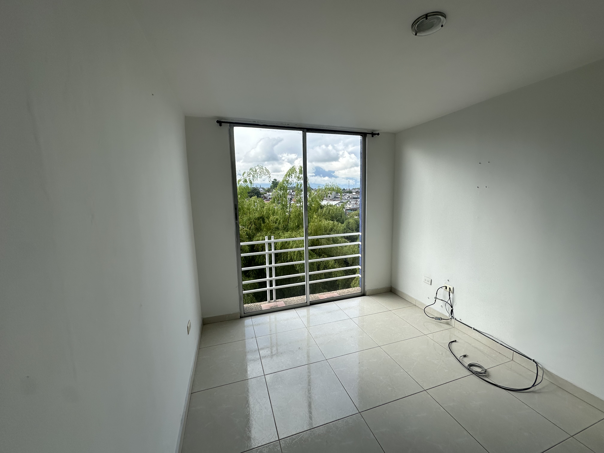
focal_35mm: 14
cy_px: 226
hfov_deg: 102.1
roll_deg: +1.3
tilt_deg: -7.6
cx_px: 302
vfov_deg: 85.7
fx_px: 244
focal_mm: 2.22
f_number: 2.2
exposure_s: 1/716
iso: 40
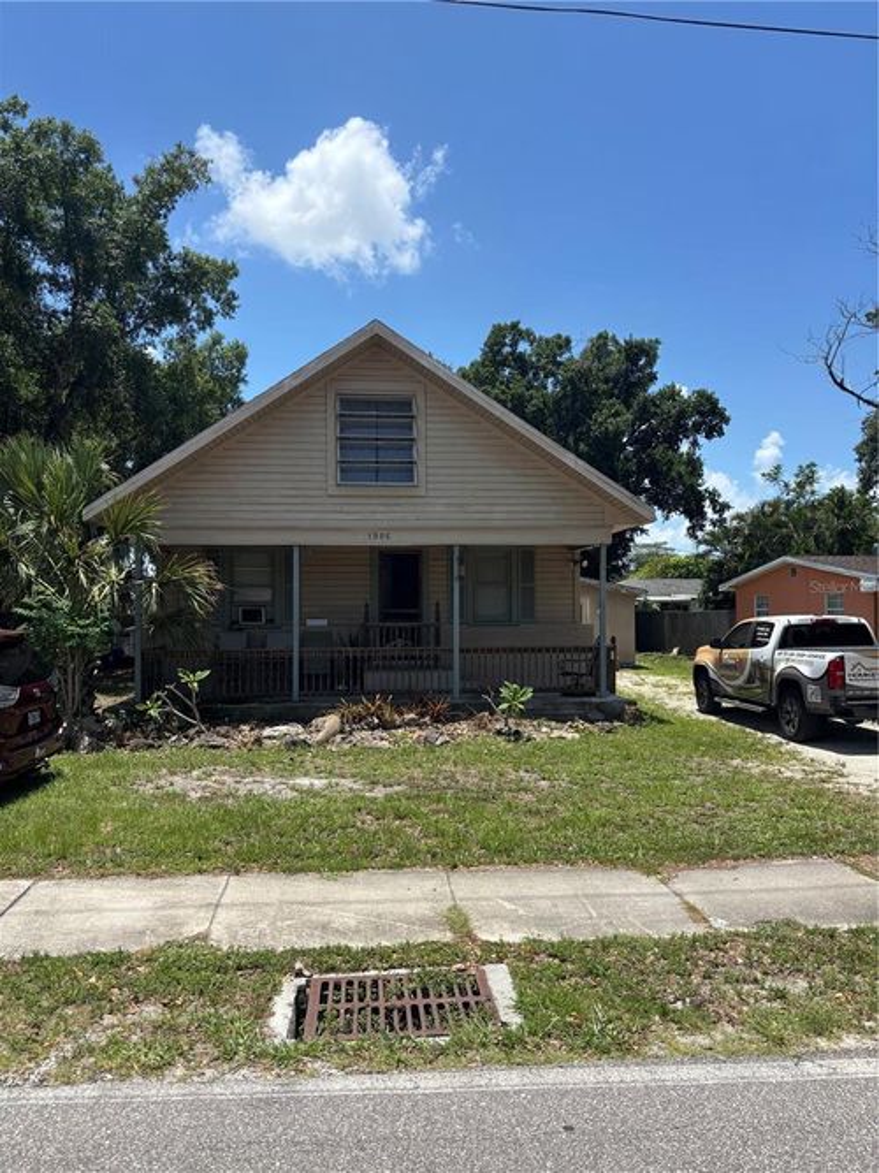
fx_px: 881
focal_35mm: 26
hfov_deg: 53.0
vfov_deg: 67.3
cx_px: 440
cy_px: 586
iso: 50
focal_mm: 5.96
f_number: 1.6
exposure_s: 1/3021
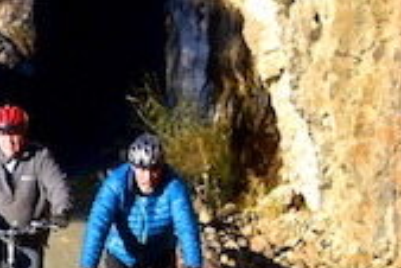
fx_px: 6517
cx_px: -899
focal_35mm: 585
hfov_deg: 3.4
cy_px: 334
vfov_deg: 2.4
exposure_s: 1/250
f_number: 10
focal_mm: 55
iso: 400
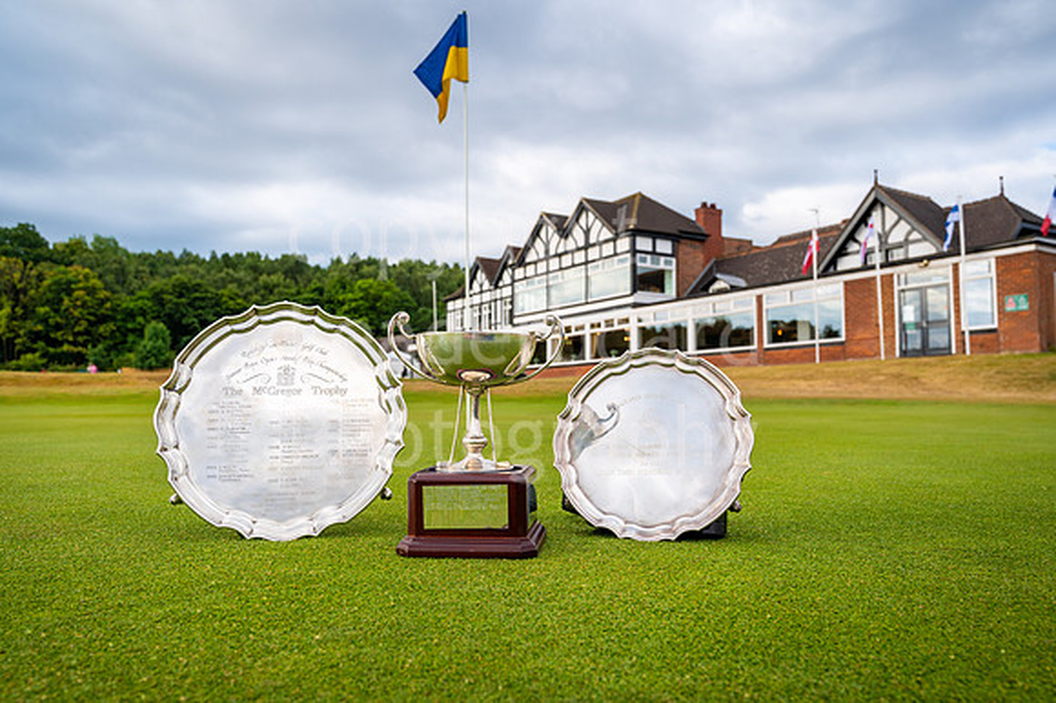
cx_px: 528
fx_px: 835
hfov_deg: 64.6
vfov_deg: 45.6
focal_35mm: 28
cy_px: 352
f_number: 8
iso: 250
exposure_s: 1/250
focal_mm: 28.5
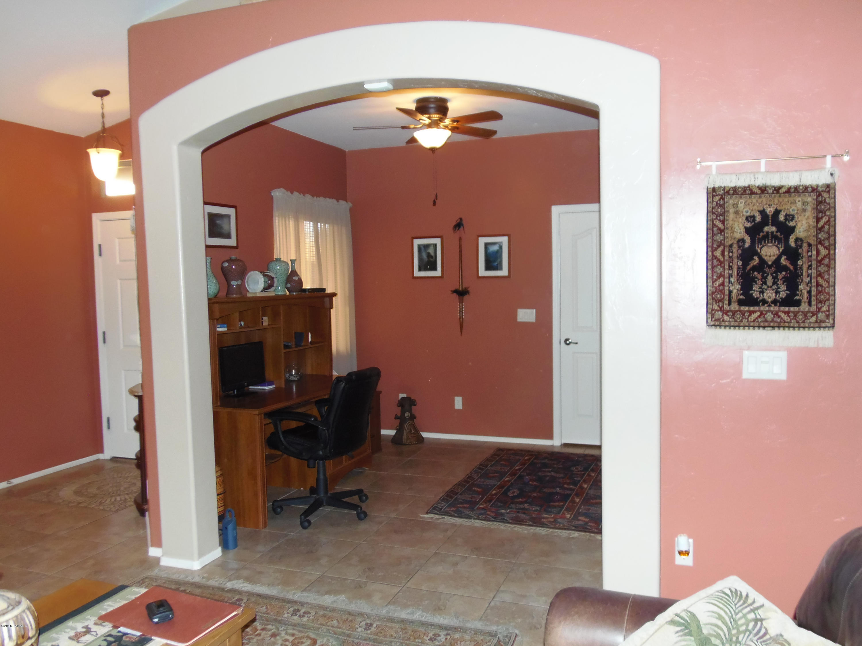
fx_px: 647
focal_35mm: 26
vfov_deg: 53.1
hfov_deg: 67.3
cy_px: 323
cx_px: 431
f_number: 3
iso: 200
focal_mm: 4.8
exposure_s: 1/40
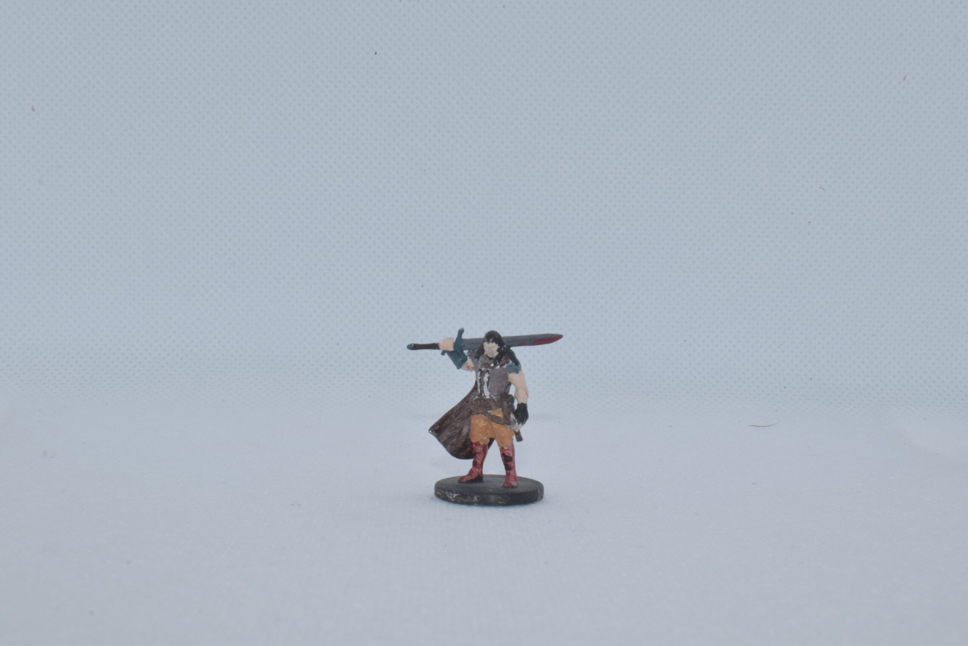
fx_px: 1452
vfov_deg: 25.1
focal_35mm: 54
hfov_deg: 36.9
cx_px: 484
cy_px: 323
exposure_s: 1/125
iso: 800
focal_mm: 36
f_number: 25
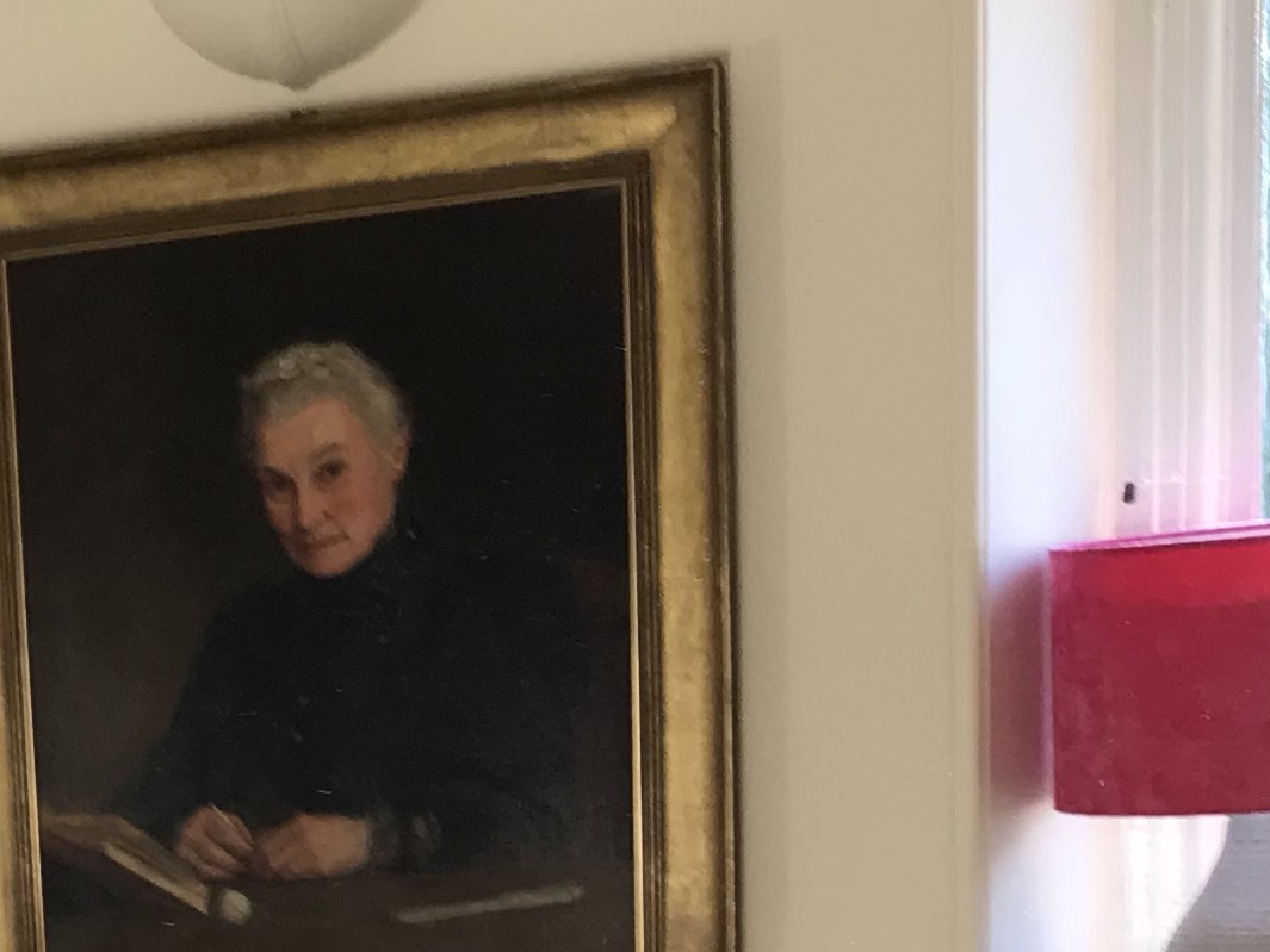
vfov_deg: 13.0
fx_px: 3889
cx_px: -340
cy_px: 1536
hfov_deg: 17.5
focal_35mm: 106
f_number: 1.8
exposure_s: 1/50
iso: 32
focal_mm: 3.99
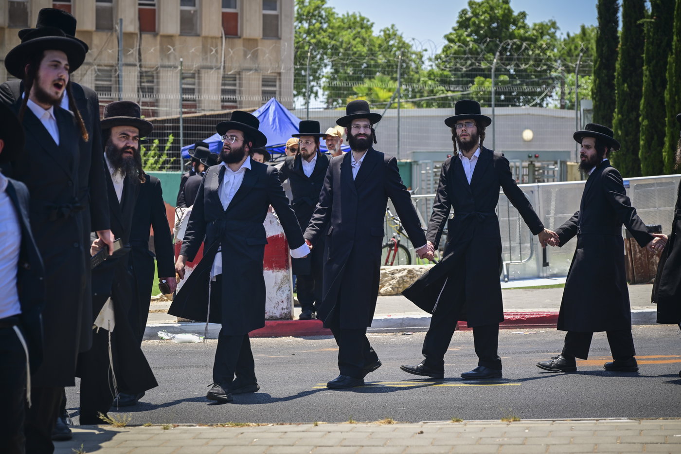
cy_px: 227
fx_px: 1759
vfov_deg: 14.7
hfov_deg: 21.9
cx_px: 340
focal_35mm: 93
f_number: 5
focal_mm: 93
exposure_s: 1/800
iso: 200
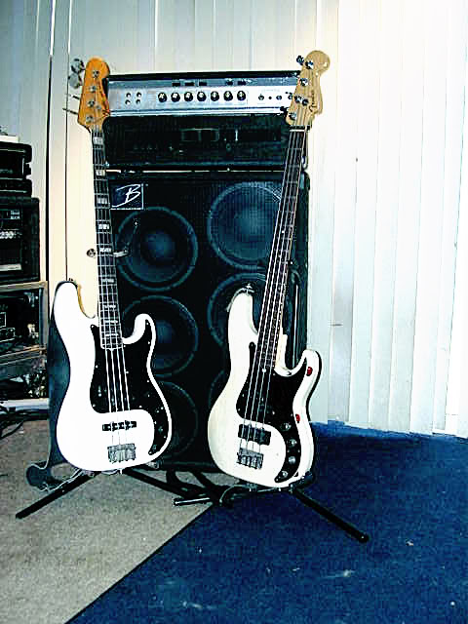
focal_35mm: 38
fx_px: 685
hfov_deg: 37.7
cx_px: 234
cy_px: 312
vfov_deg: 49.0
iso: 112
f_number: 2.8
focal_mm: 5.8
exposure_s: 1/60.1
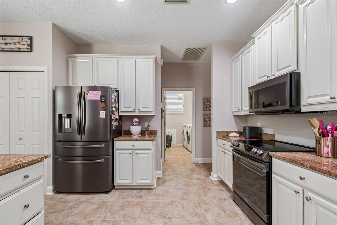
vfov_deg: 77.3
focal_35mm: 15
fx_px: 140
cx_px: 168
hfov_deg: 100.4
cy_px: 112
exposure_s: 1/6
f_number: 7.1
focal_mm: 10
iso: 100
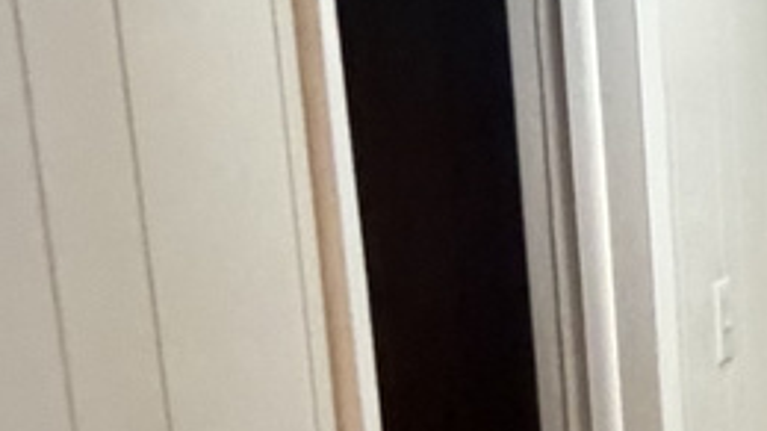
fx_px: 1830
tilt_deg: -15.3
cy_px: 617
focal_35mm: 90
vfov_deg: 12.8
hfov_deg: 19.4
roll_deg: -2.8
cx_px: 1268
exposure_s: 1/60
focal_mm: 2.22
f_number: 2.2
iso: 640
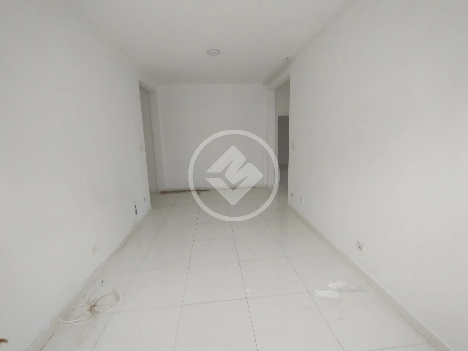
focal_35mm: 16
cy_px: 176
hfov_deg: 94.5
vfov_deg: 78.1
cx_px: 234
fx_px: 216
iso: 126
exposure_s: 1/60
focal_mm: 1.66
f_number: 2.2
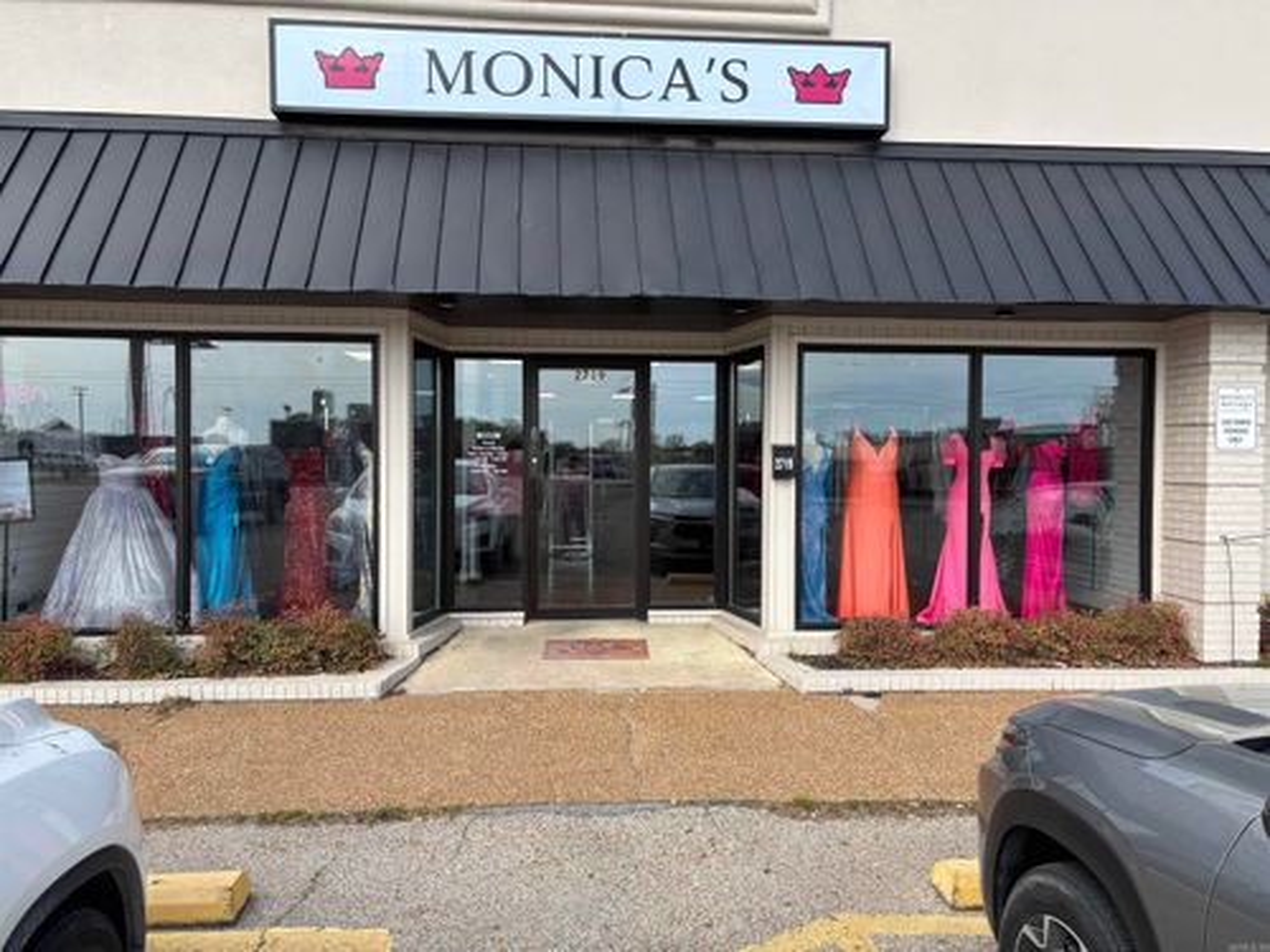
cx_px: 635
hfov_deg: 67.3
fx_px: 954
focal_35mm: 26
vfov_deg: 53.1
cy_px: 476
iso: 50
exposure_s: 1/1590
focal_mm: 5.96
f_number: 1.6
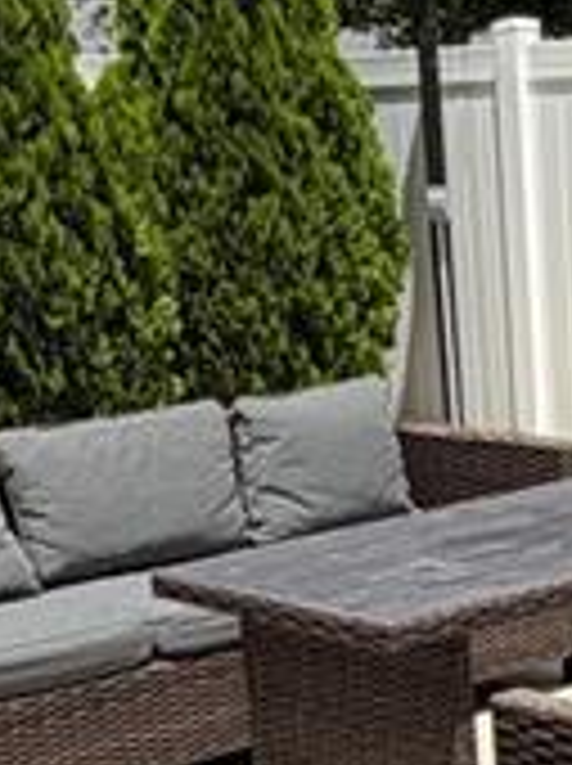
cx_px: 635
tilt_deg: -14.1
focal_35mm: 99
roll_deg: +3.7
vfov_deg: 19.6
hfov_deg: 14.5
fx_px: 2187
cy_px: 621
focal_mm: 2.22
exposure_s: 1/1613
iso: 20
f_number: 2.2
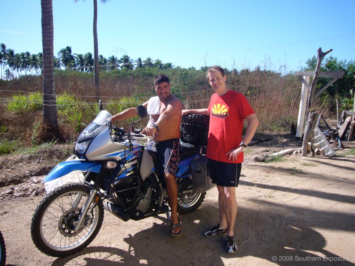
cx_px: 178
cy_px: 133
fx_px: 287
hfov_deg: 63.4
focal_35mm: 28
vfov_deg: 49.7
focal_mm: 4.6
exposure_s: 1/200
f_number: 5.6
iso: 80
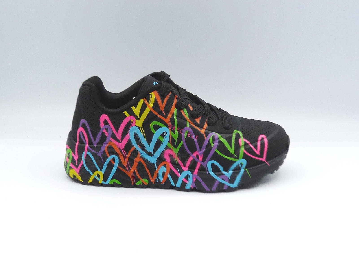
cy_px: 134
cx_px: 180
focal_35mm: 50
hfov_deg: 38.2
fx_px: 519
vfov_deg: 29.1
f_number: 4
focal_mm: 4.9
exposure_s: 1/250
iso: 100
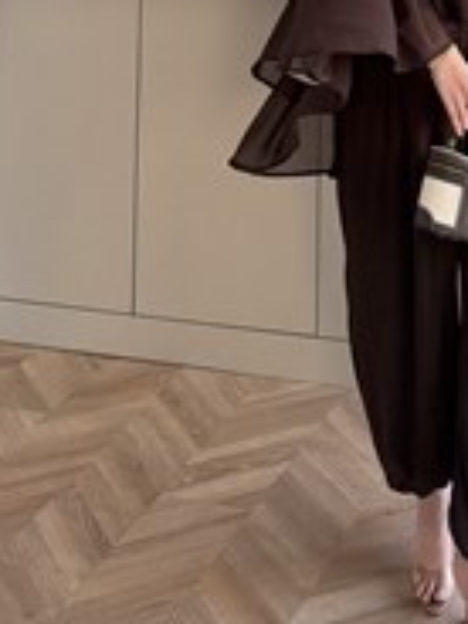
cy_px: 49
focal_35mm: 54
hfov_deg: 26.0
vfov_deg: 33.5
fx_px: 973
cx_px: 437
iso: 320
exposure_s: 1/246
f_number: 1.78
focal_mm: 6.76
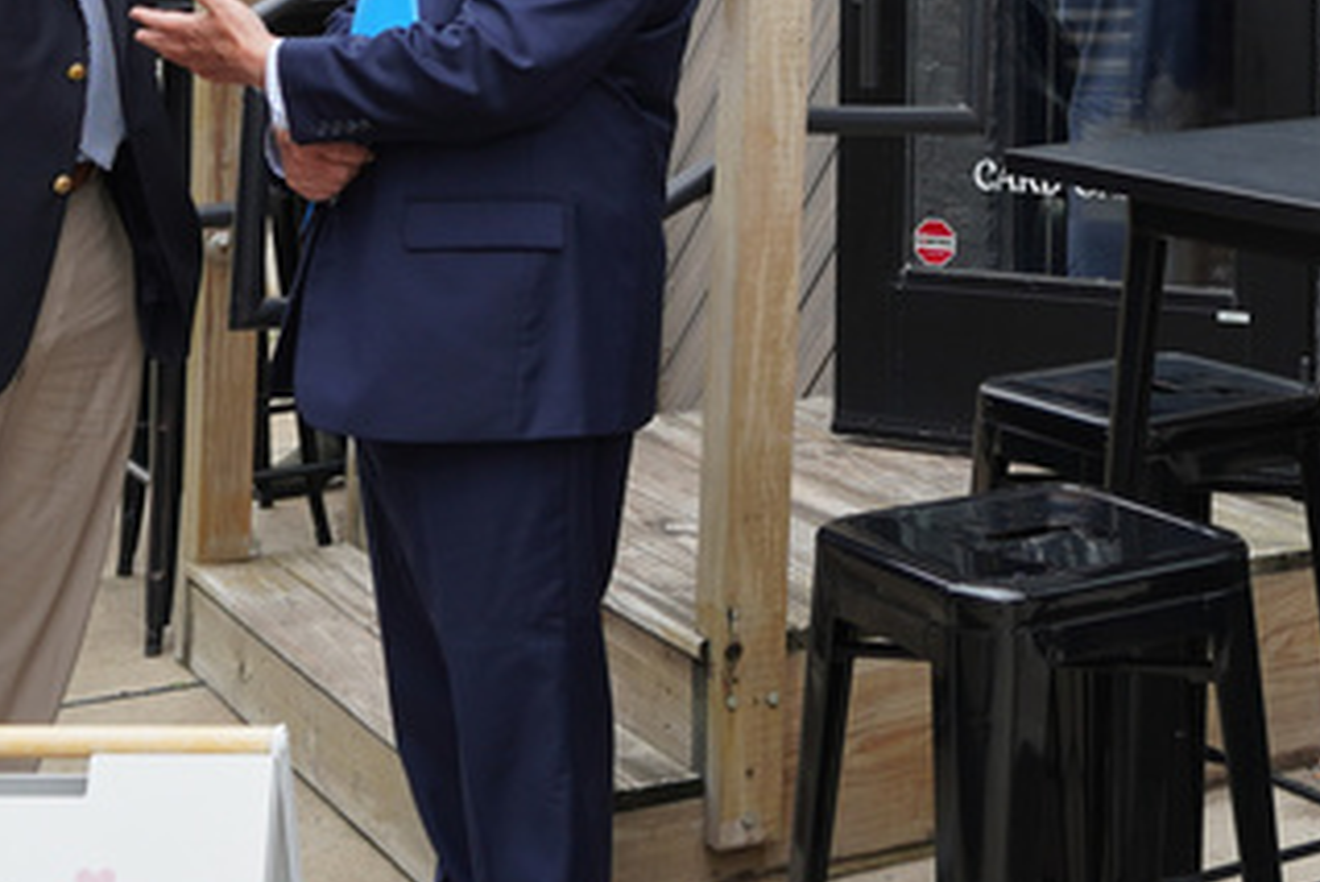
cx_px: 1010
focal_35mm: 77
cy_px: -294
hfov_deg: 25.9
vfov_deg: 16.7
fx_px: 2824
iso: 100
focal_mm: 16
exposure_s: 1/100
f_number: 4.5
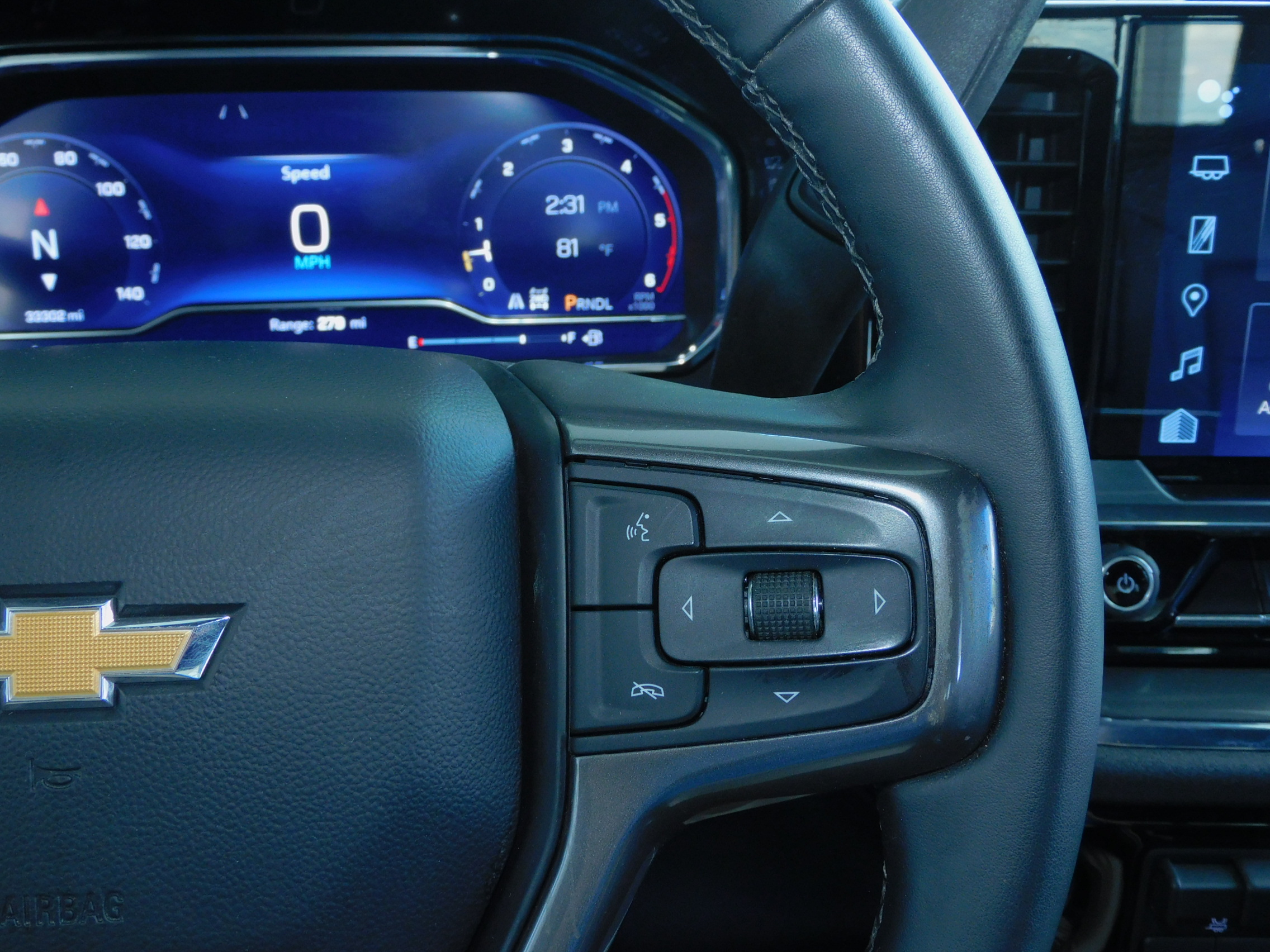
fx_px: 1284
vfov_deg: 40.7
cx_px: 635
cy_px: 476
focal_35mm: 35
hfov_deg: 52.6
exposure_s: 1/30
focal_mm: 6.3
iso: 200
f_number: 3.8
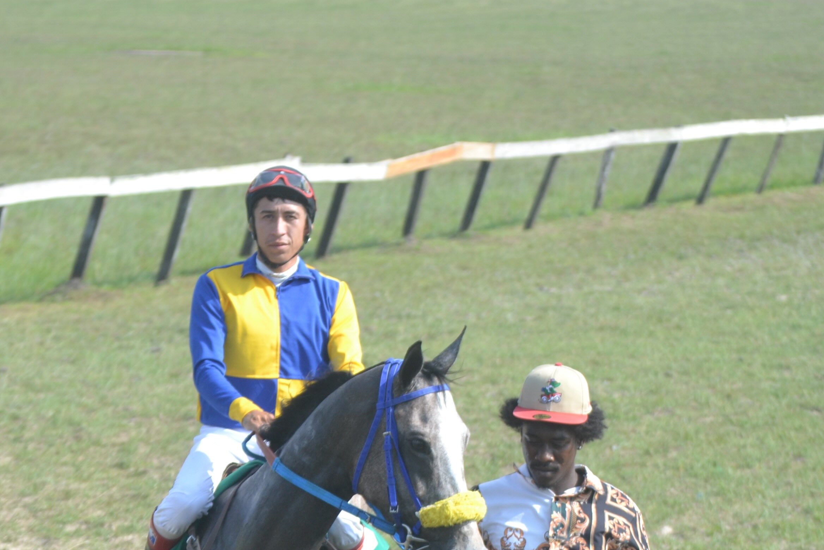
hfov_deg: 9.7
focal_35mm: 213
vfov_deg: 6.4
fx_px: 4876
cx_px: 350
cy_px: 541
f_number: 5.6
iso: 250
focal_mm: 72
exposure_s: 1/500
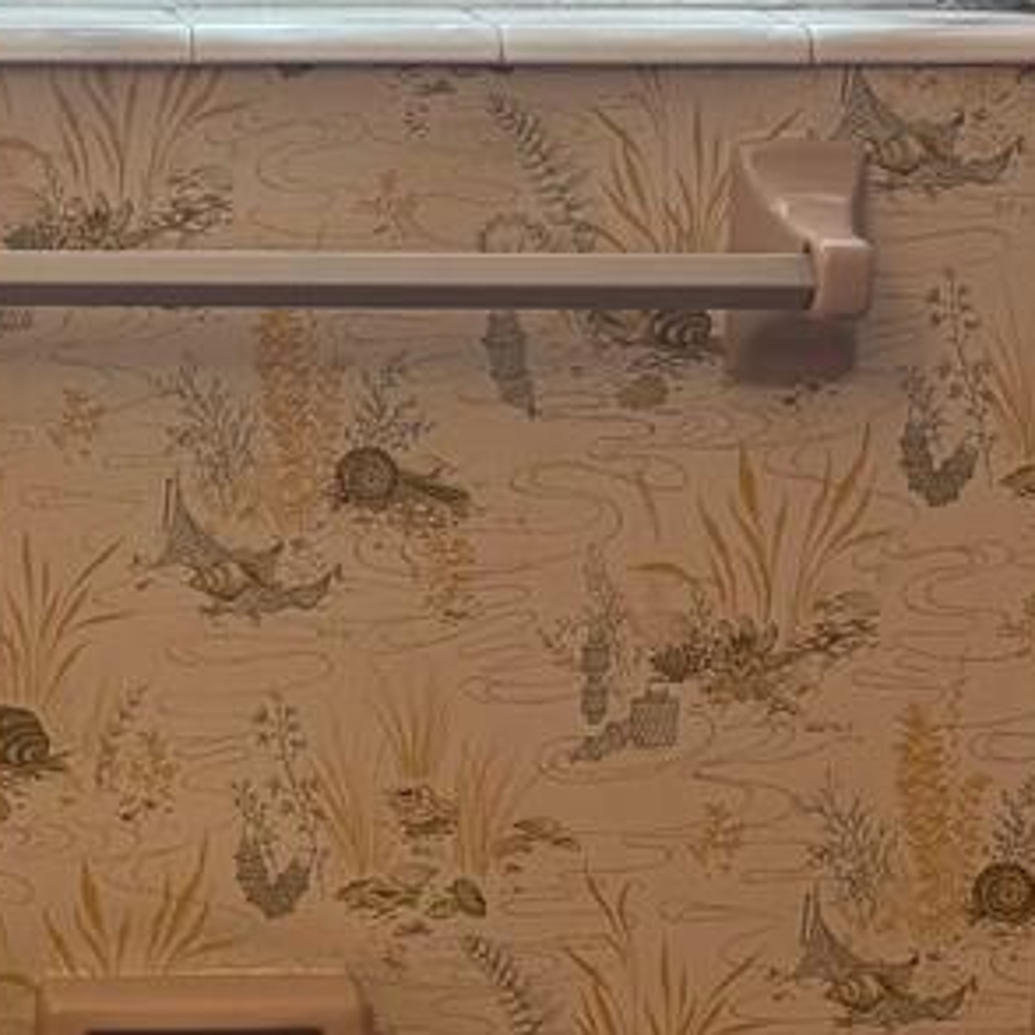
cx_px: -218
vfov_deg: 13.9
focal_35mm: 125
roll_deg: -0.6
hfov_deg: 13.6
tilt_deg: -11.9
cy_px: 394
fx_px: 4228
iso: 80
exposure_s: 1/120
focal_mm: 5.96
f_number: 1.6
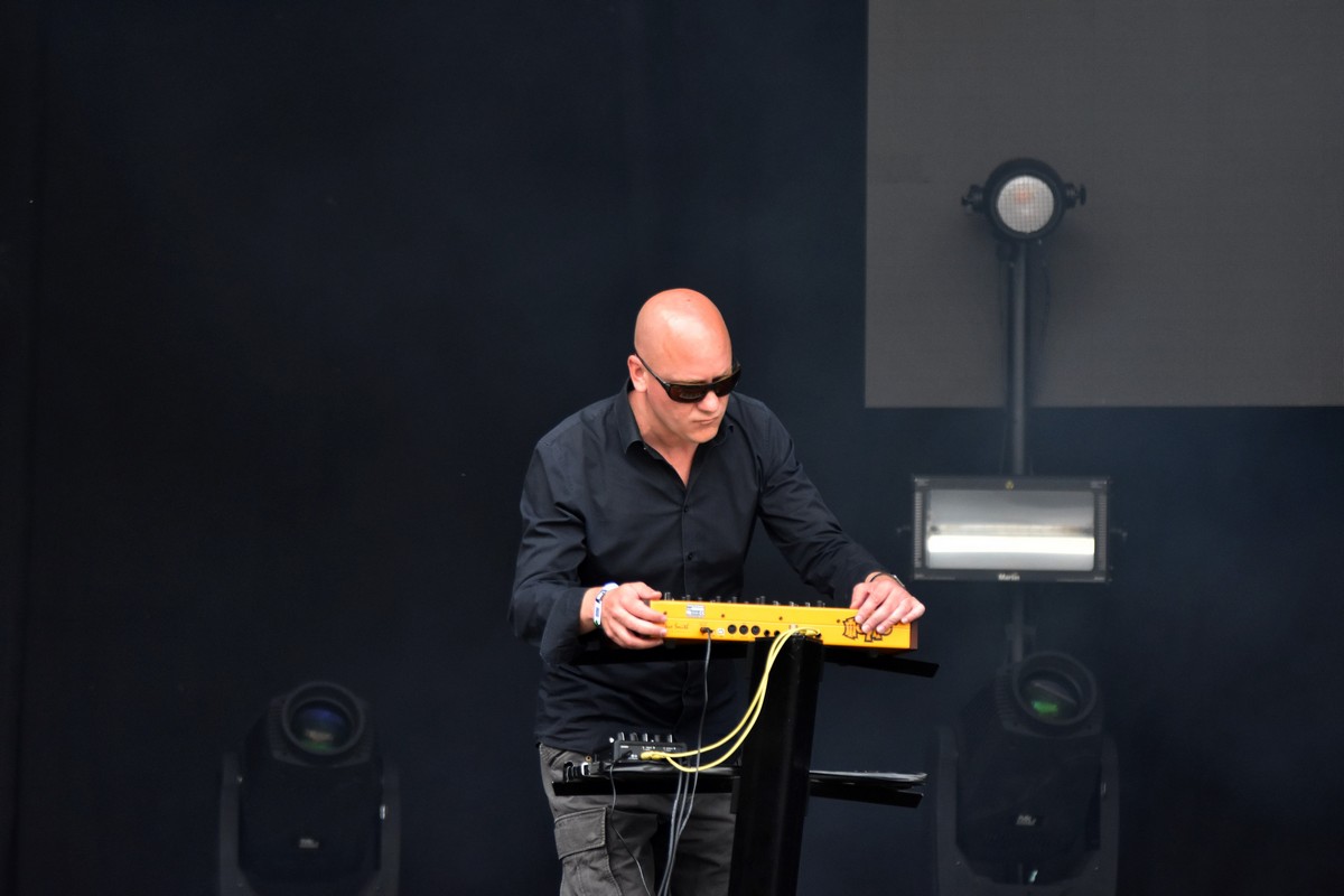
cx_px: 672
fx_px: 7839
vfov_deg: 6.5
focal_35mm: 210
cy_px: 448
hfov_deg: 9.8
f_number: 2.8
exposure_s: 1/2000
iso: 1250
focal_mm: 140
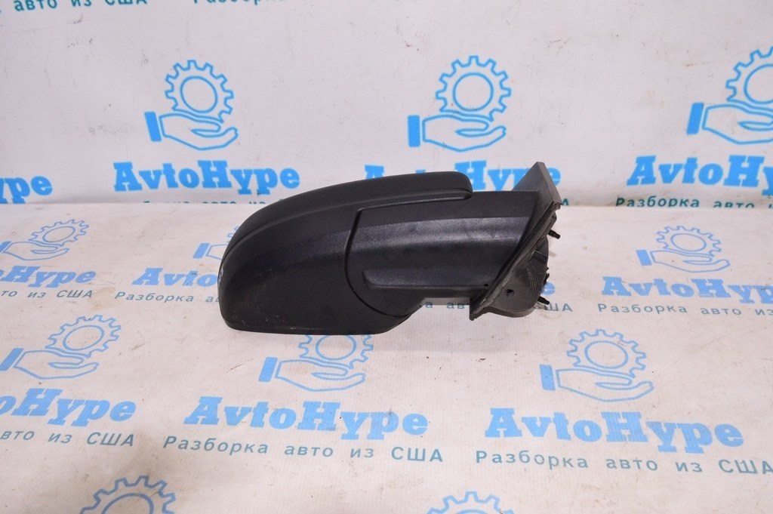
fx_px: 708
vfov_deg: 39.9
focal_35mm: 33
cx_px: 386
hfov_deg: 57.3
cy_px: 257
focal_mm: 22
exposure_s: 1/200
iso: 1600
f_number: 8
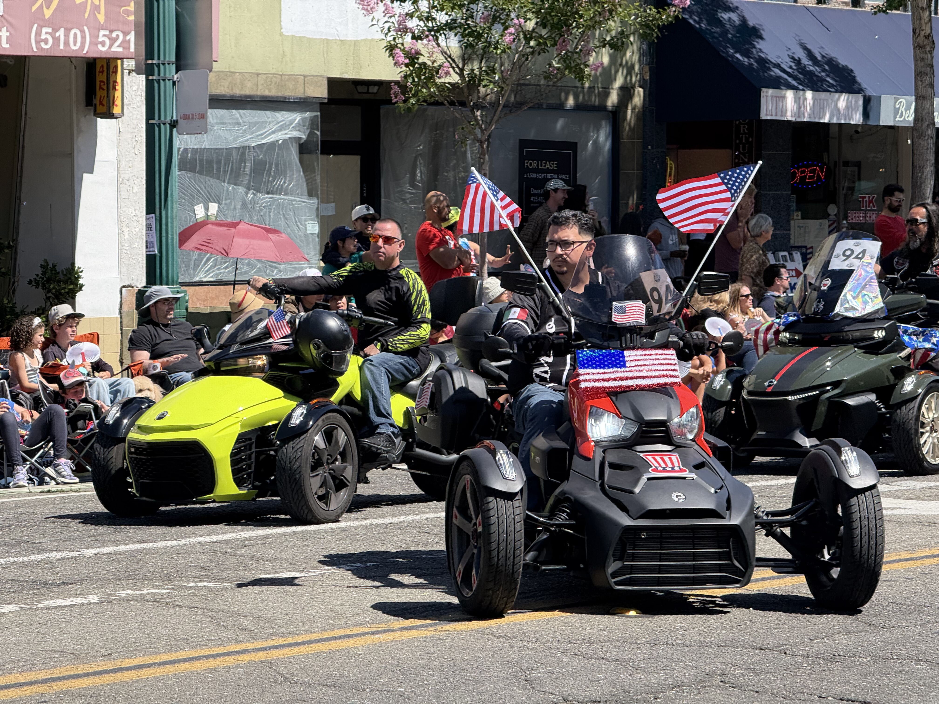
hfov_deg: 16.4
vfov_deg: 12.3
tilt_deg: -2.2
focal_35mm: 120
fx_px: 3255
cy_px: 352
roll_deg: -0.1
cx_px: 470
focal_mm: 15.66
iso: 64
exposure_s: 1/1033
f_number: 2.8
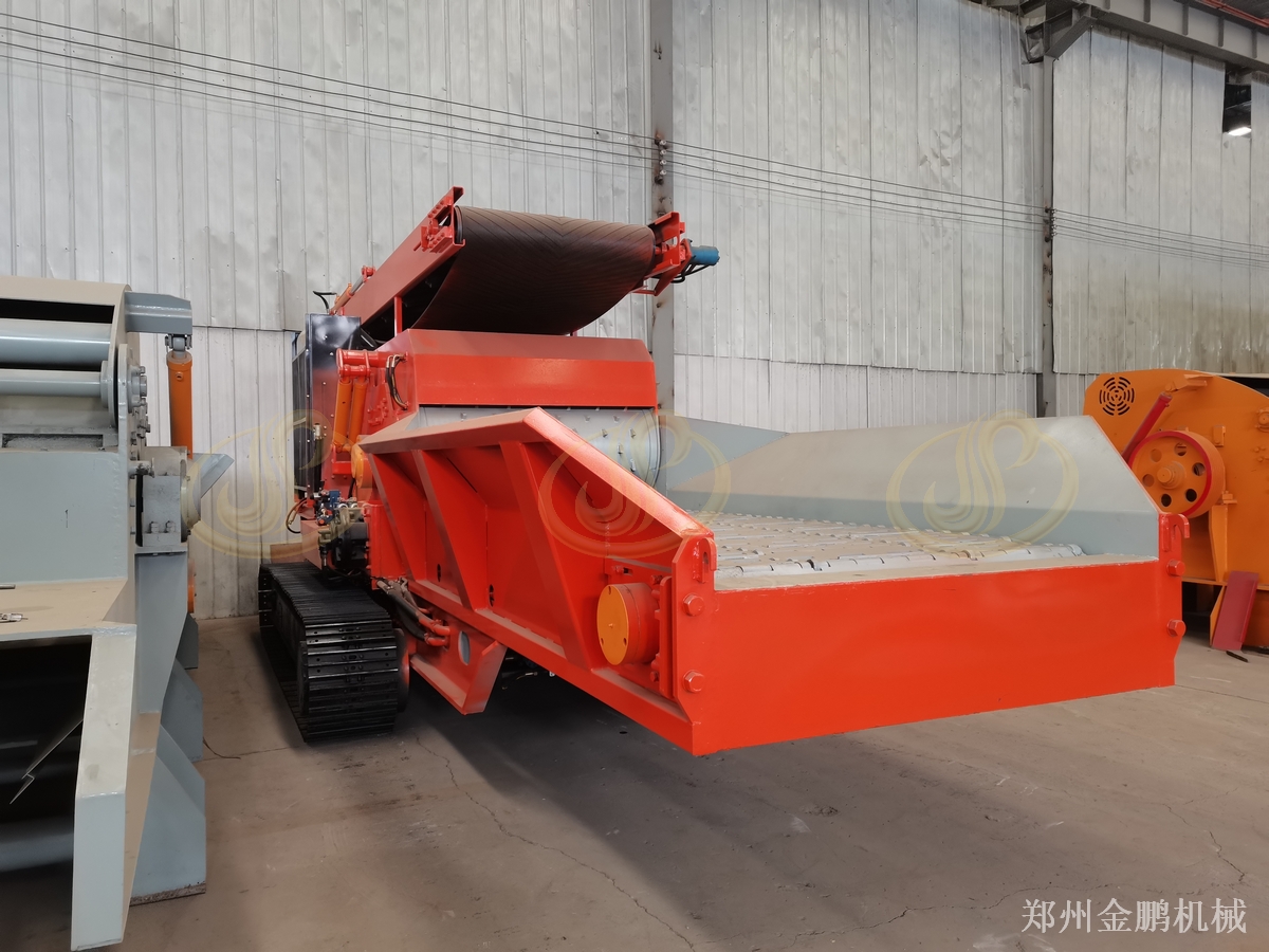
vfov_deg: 53.1
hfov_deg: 67.3
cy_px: 476
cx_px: 634
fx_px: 953
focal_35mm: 26
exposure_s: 1/33.3
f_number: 1.8
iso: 640
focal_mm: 5.58
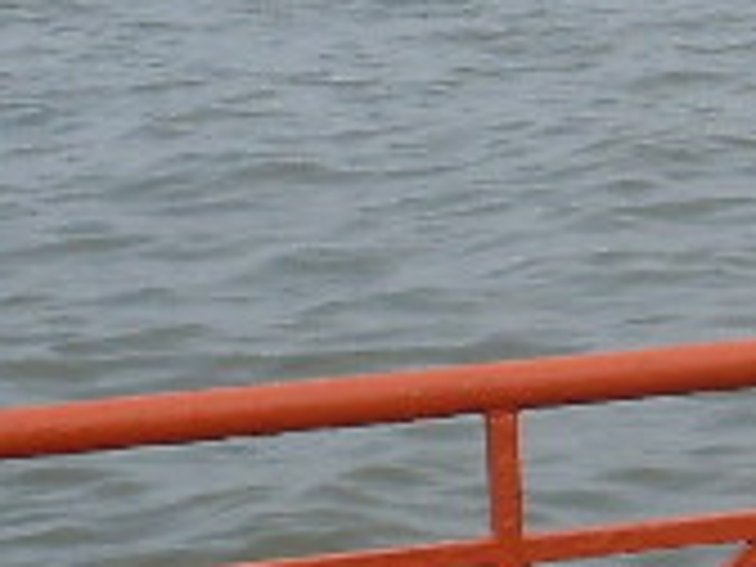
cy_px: 135
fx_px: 5045
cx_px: 1580
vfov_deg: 6.4
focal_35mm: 231
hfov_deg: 8.1
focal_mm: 6.3
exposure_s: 1/180
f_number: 8.4
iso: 80
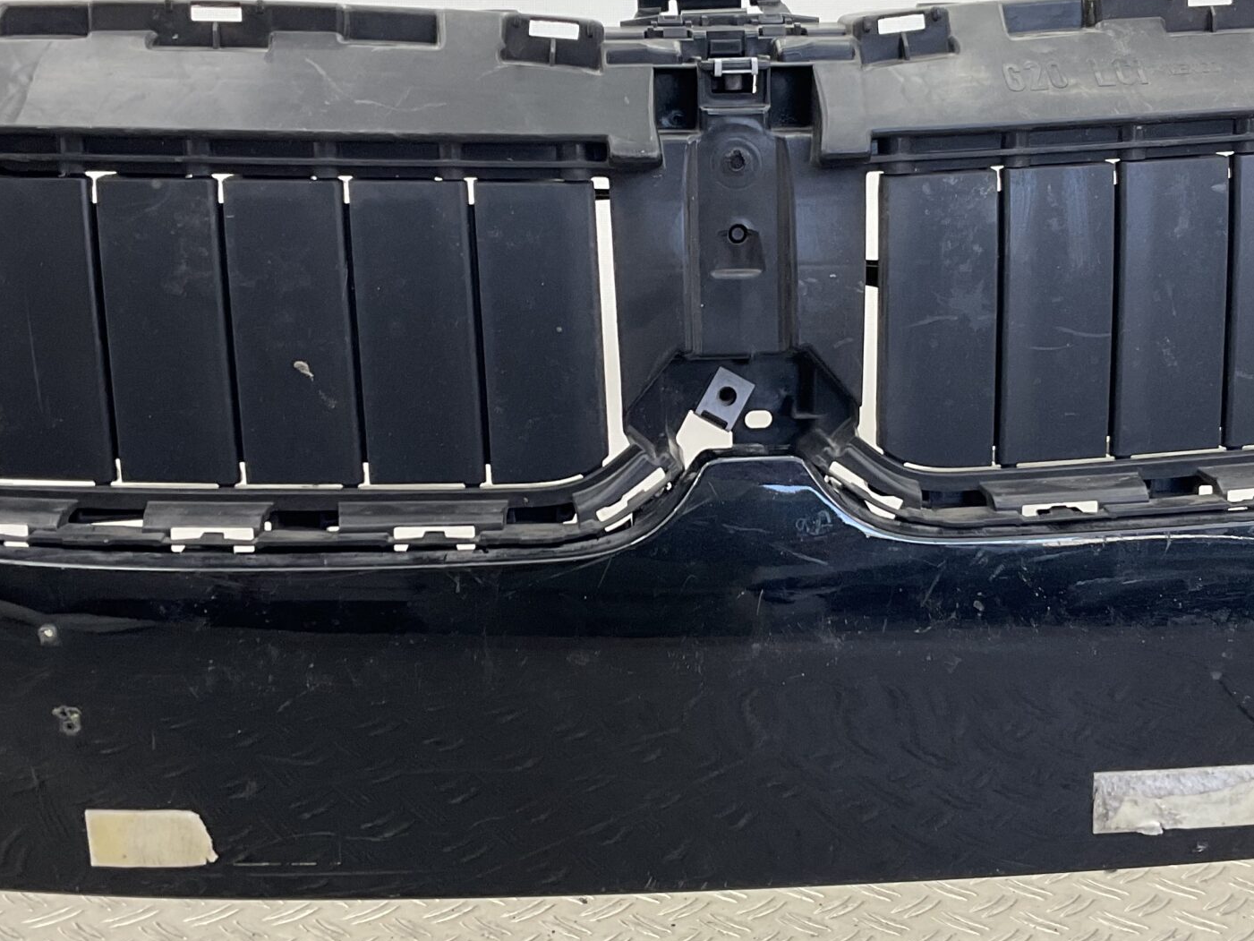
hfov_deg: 36.1
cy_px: 364
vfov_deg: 27.5
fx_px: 1920
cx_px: 715
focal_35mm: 53
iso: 40
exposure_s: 1/120
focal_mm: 3
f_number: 1.8
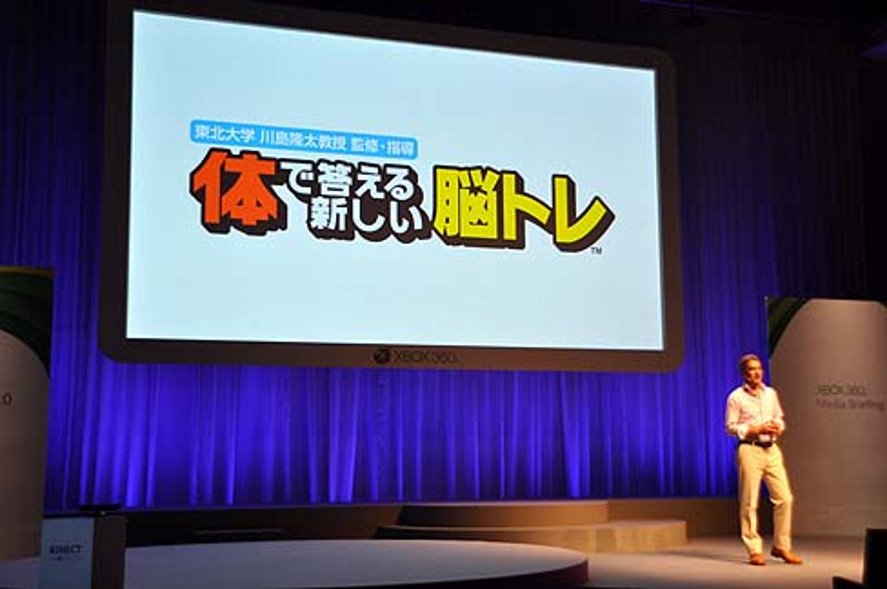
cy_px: 294
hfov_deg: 45.0
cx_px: 444
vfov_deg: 30.8
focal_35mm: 44
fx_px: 1070
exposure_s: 1/60
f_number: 4
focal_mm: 29
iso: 450
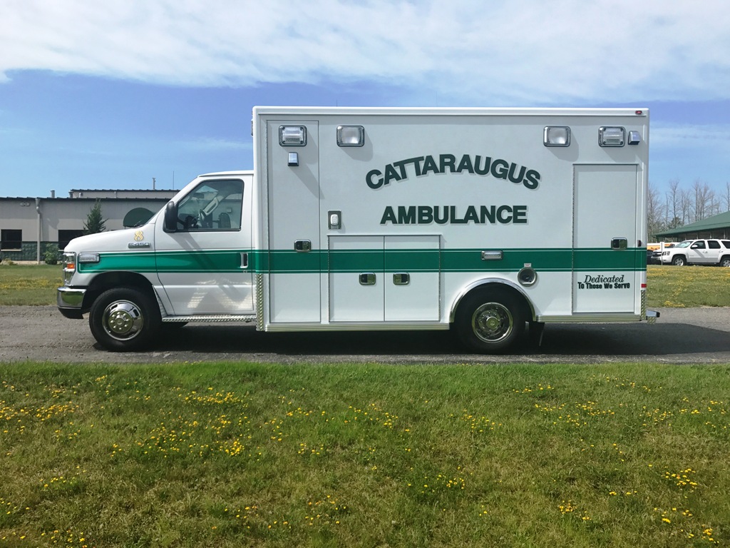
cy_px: 274
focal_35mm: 28
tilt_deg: +1.4
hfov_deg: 63.4
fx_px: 590
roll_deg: +0.6
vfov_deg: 49.7
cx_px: 365
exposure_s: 1/2740
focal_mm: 3.99
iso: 20
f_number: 1.8
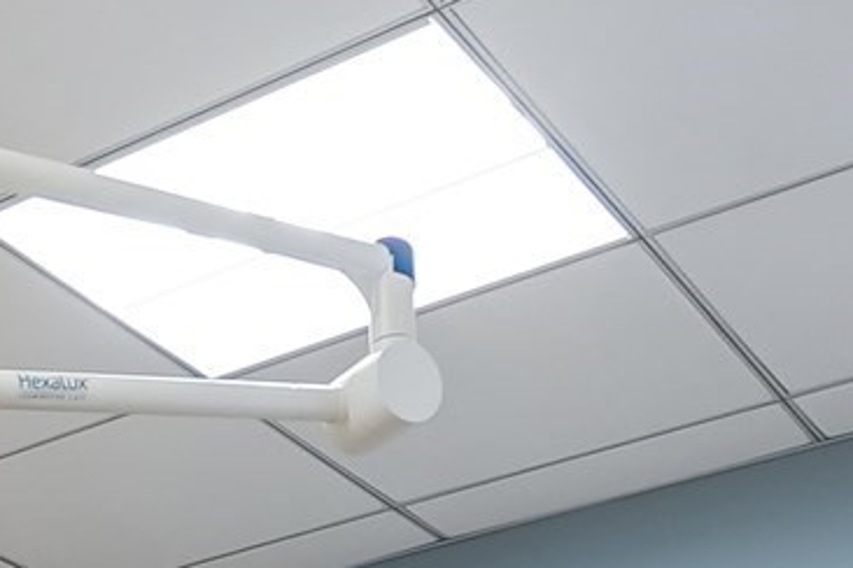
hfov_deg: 21.6
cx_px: -289
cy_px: 1357
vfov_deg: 12.7
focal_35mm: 84
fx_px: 1990
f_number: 4
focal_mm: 10
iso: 500
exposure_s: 1/25
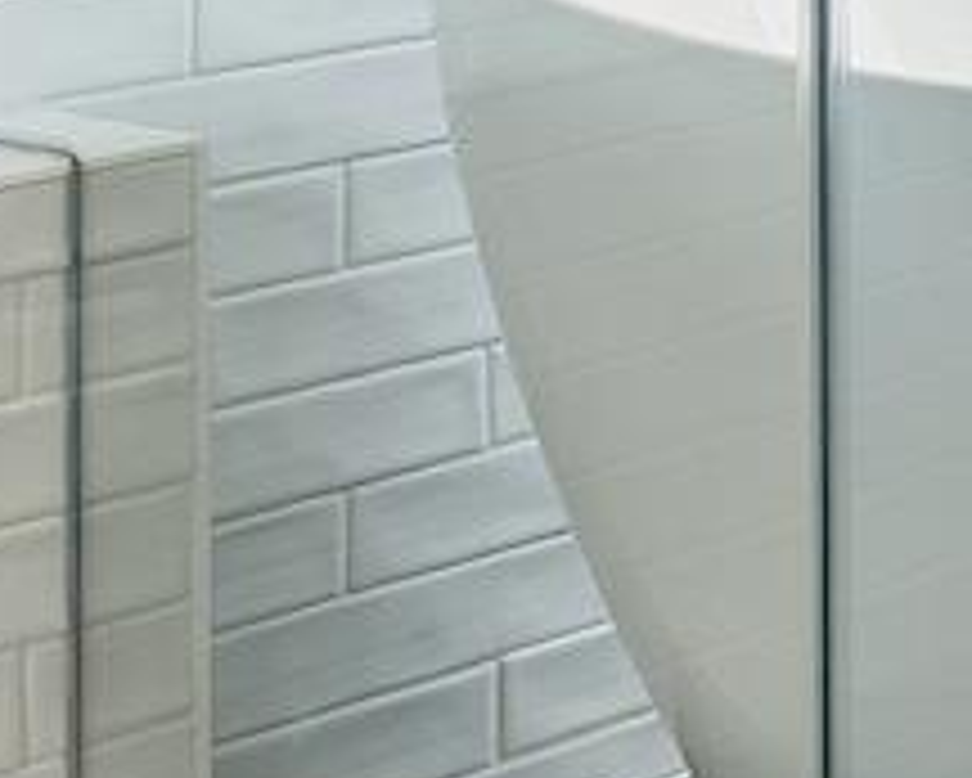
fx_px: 4025
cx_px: 3028
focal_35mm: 140
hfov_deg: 9.9
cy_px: -767
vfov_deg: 10.2
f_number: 6.3
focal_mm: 16.1
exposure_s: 1/8
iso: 400
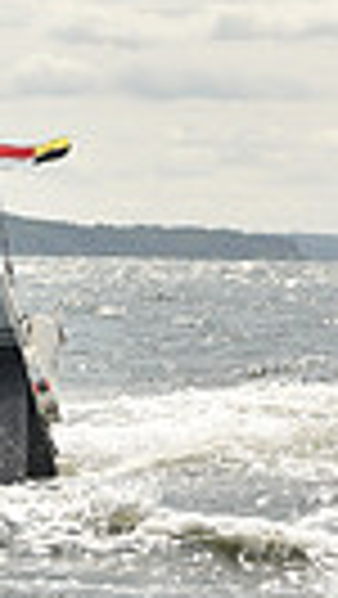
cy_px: 133
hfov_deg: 3.6
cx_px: -933
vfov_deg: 6.7
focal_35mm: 321
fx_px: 5105
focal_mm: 70
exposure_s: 1/800
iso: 250
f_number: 9
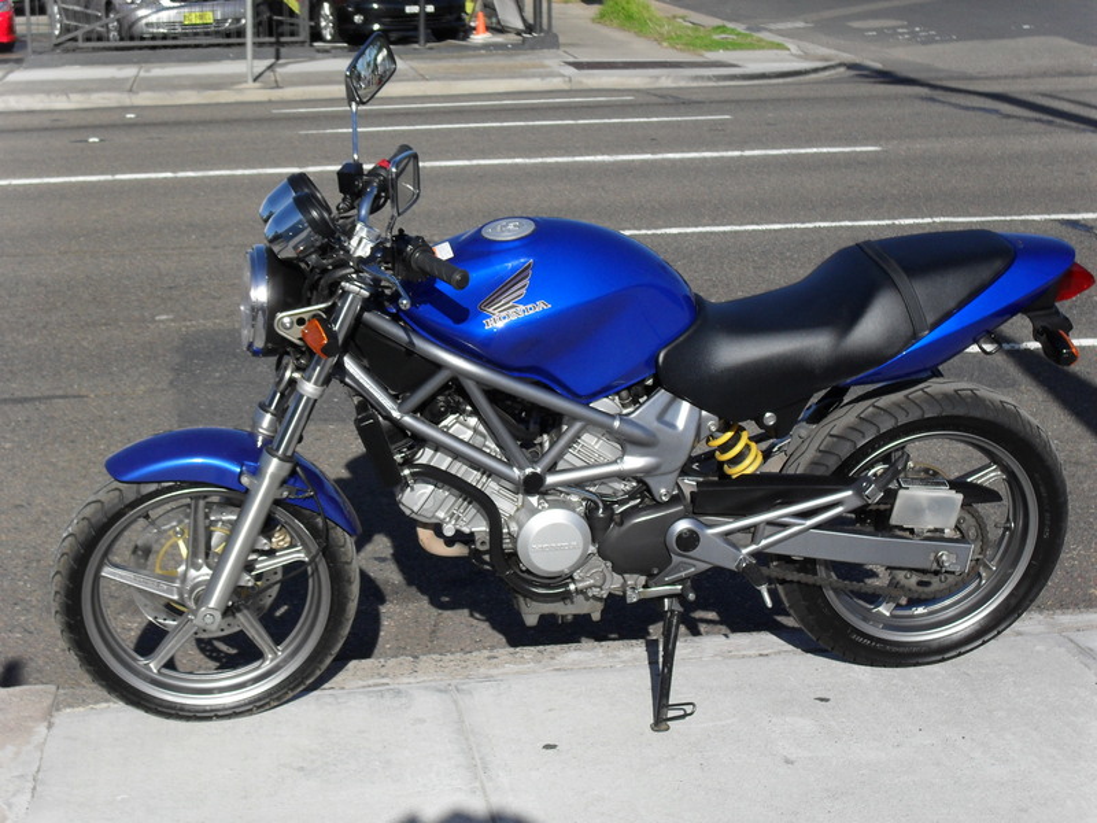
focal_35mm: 66
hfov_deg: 29.4
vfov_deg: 22.3
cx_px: 548
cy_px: 412
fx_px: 2092
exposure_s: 1/750
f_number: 4.6
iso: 100
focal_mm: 11.7
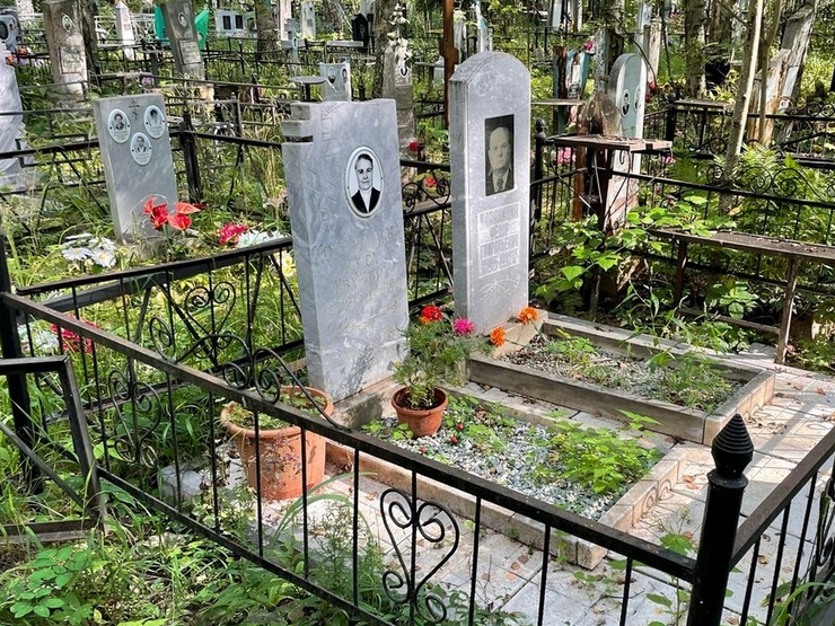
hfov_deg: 51.0
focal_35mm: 36
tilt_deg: -22.3
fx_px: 868
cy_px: 380
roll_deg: +0.1
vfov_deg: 39.5
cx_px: 502
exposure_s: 1/121
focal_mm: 4.2
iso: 50
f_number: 1.6
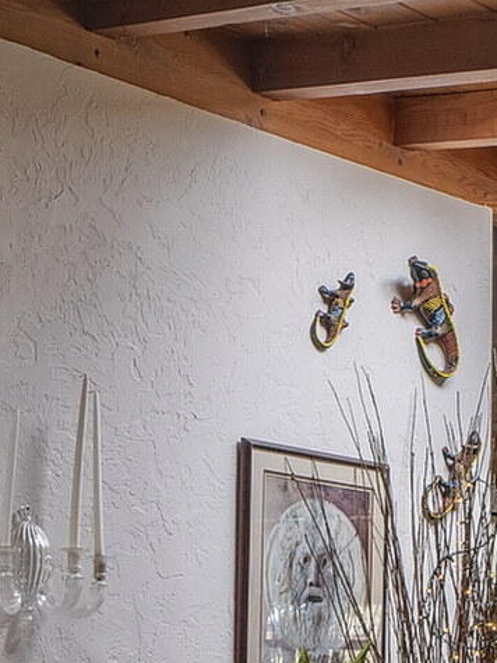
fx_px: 1954
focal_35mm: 102
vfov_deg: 18.5
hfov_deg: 14.4
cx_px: 366
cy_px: 731
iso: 200
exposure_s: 1/100
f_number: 7.1
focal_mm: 18
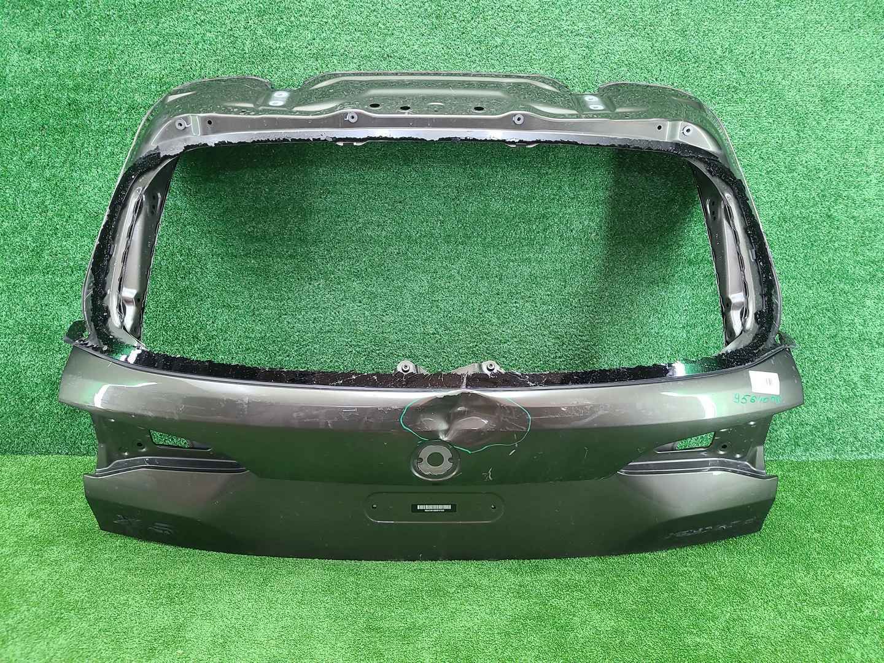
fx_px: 664
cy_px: 332
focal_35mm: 26
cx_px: 442
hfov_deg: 67.3
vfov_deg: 53.1
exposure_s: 1/50
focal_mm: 5.4
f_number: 1.8
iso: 387
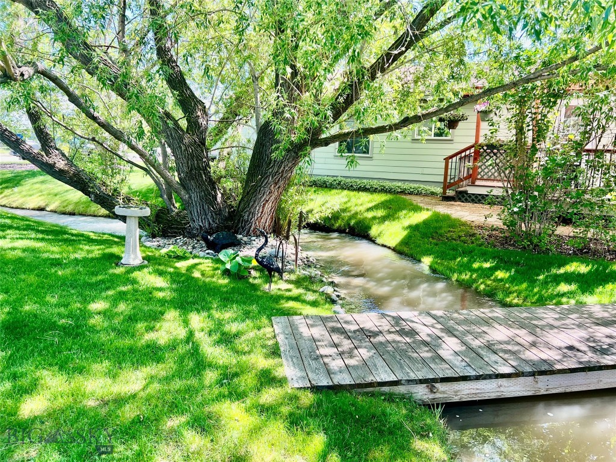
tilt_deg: -8.9
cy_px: 231
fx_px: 463
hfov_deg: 67.3
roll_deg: -0.5
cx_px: 308
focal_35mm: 26
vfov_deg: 53.1
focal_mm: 5.7
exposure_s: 1/216
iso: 40
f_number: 1.5
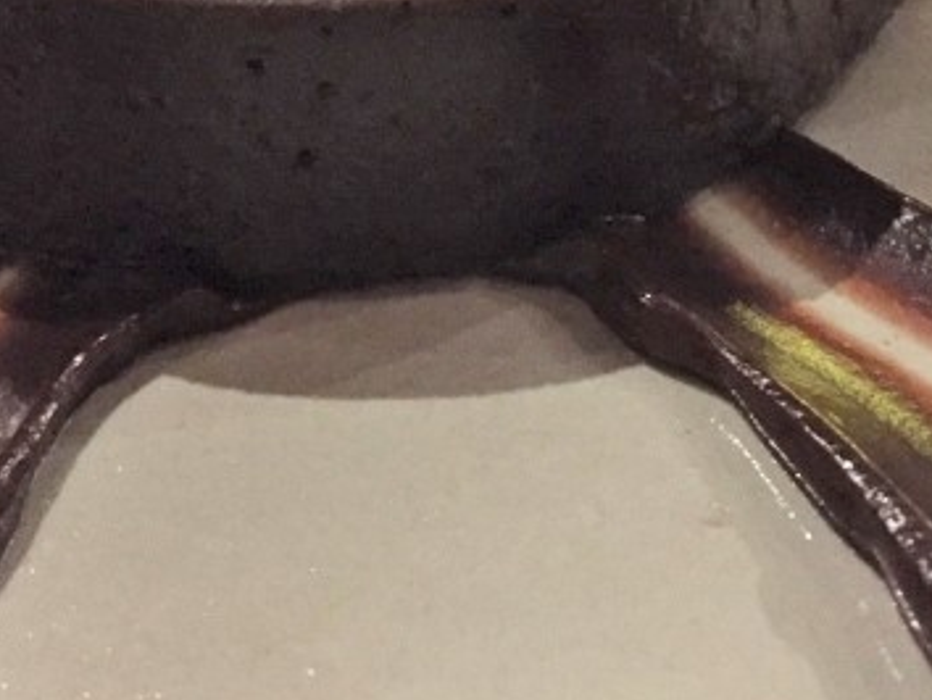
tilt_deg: -37.5
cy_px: -7
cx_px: 495
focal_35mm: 68
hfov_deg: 28.5
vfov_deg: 20.9
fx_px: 1832
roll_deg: +0.8
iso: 1250
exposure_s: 1/15
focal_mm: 4.15
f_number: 2.2
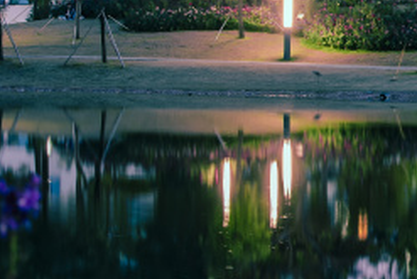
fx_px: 2248
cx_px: 485
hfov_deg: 10.4
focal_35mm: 194
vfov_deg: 7.0
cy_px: -31
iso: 100
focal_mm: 40
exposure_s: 10
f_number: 8
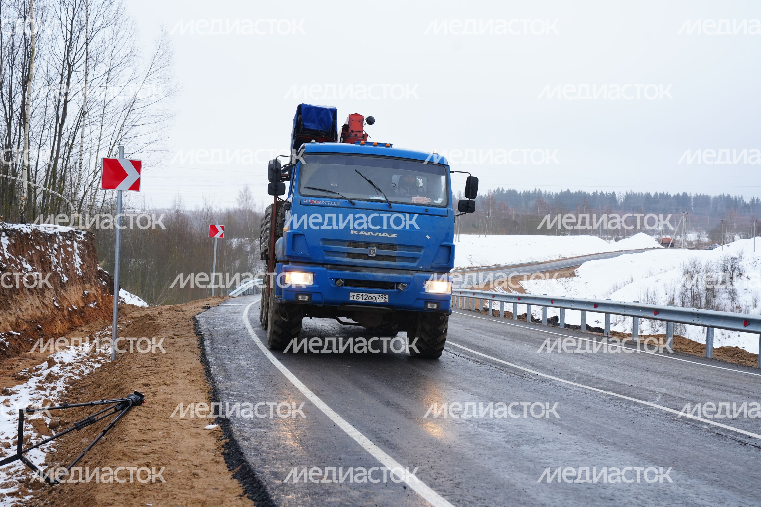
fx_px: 1099
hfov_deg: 38.2
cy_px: 254
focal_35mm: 52
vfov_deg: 26.0
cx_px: 380
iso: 800
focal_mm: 52
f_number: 5.6
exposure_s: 1/320
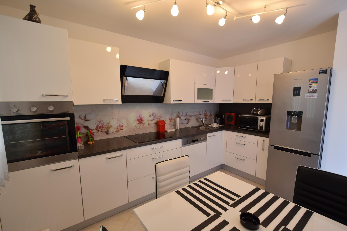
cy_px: 116
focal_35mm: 15
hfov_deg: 100.4
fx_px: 145
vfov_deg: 77.3
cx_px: 174
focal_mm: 10
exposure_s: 1/80
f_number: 4.5
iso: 400
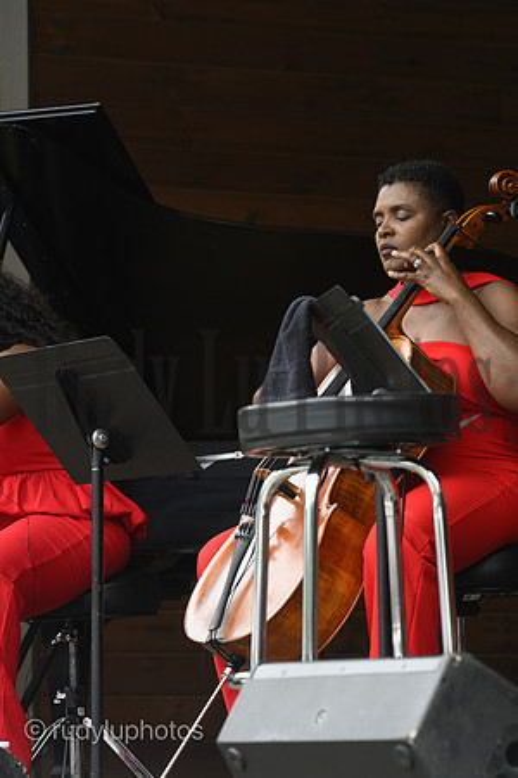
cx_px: 259
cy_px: 389
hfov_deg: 6.9
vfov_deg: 10.3
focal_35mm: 200
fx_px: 4316
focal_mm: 200
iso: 1600
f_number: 8
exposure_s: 1/640
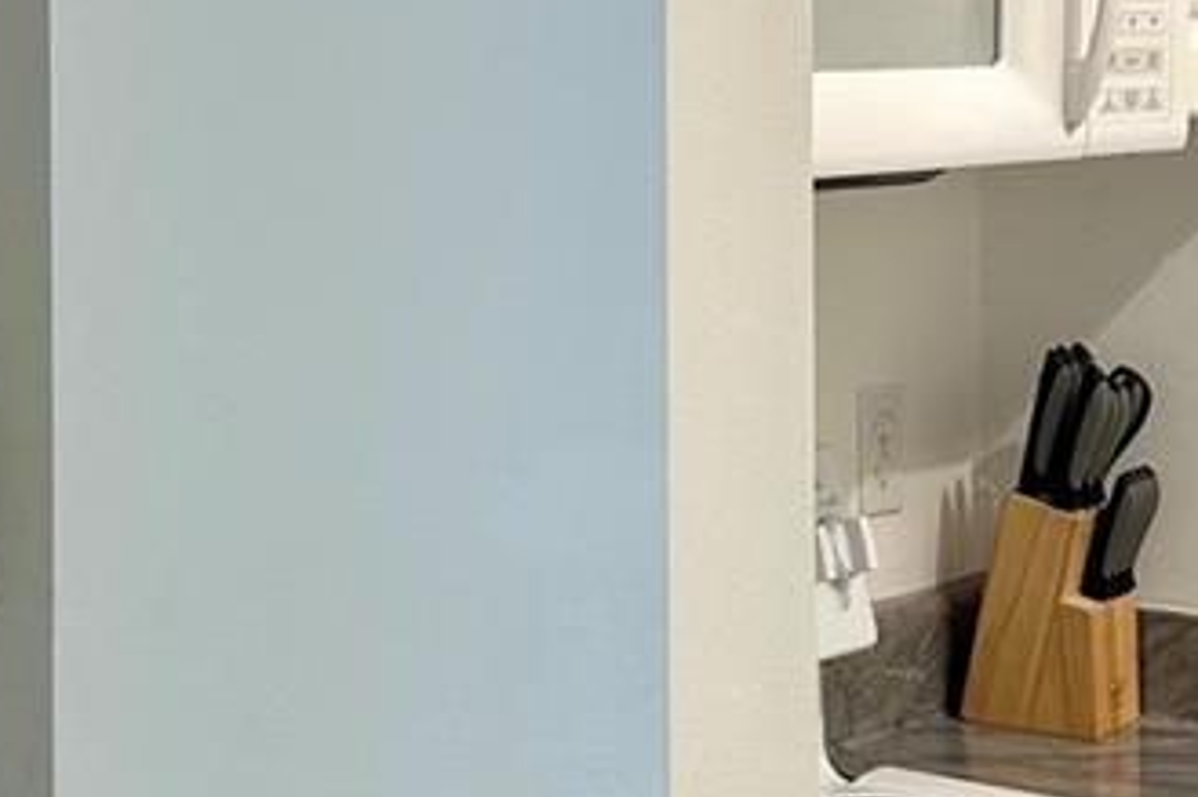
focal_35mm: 91
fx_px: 3027
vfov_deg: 14.9
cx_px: 302
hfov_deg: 22.2
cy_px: 102
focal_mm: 6.86
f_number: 1.78
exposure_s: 1/60
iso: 125
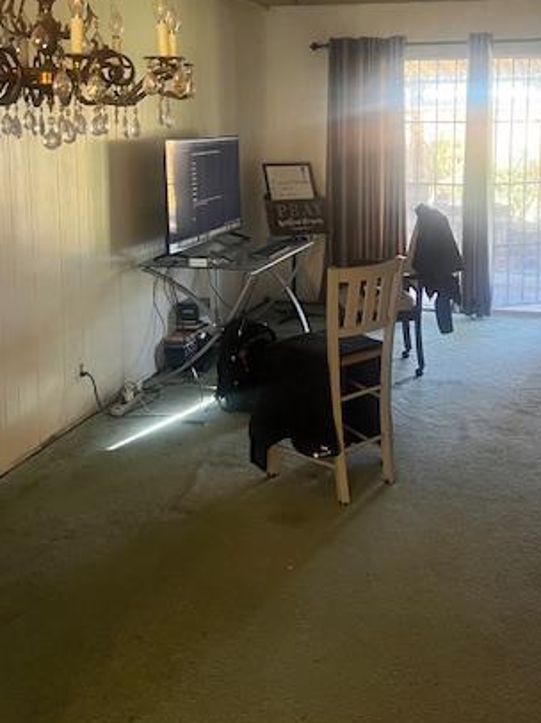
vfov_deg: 44.6
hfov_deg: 35.0
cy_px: 201
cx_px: 324
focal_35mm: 41
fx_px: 855
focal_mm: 5.7
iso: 200
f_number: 1.5
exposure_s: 1/60
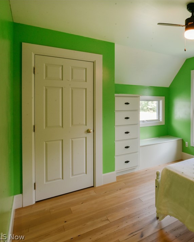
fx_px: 172
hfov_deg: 52.1
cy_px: 121
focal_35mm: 24
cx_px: 173
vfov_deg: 70.3
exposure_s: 1/6
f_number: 22
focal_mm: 17
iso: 800
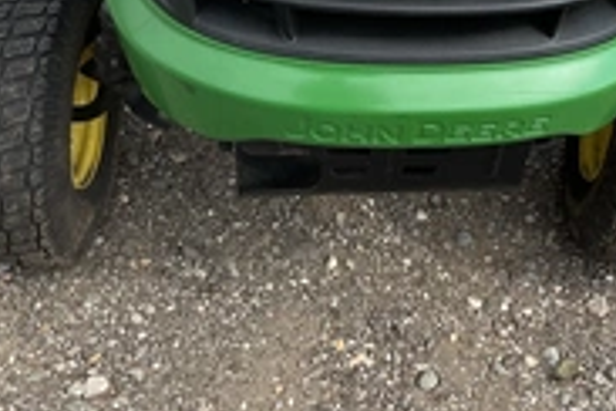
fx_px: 1129
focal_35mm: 66
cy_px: 131
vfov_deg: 20.5
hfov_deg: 30.5
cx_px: 343
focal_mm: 3
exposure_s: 1/770
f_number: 1.8
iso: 25
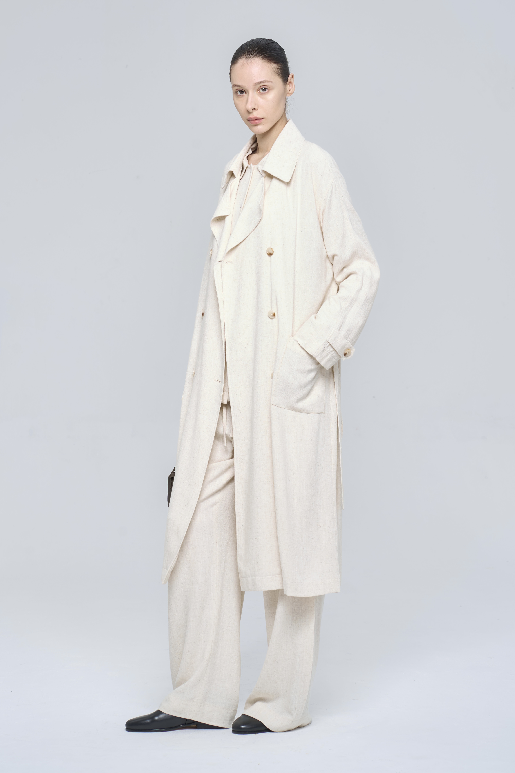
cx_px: 258
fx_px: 1824
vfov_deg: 23.9
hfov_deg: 16.1
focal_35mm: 85
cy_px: 386
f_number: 8
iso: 200
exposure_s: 1/125
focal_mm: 85
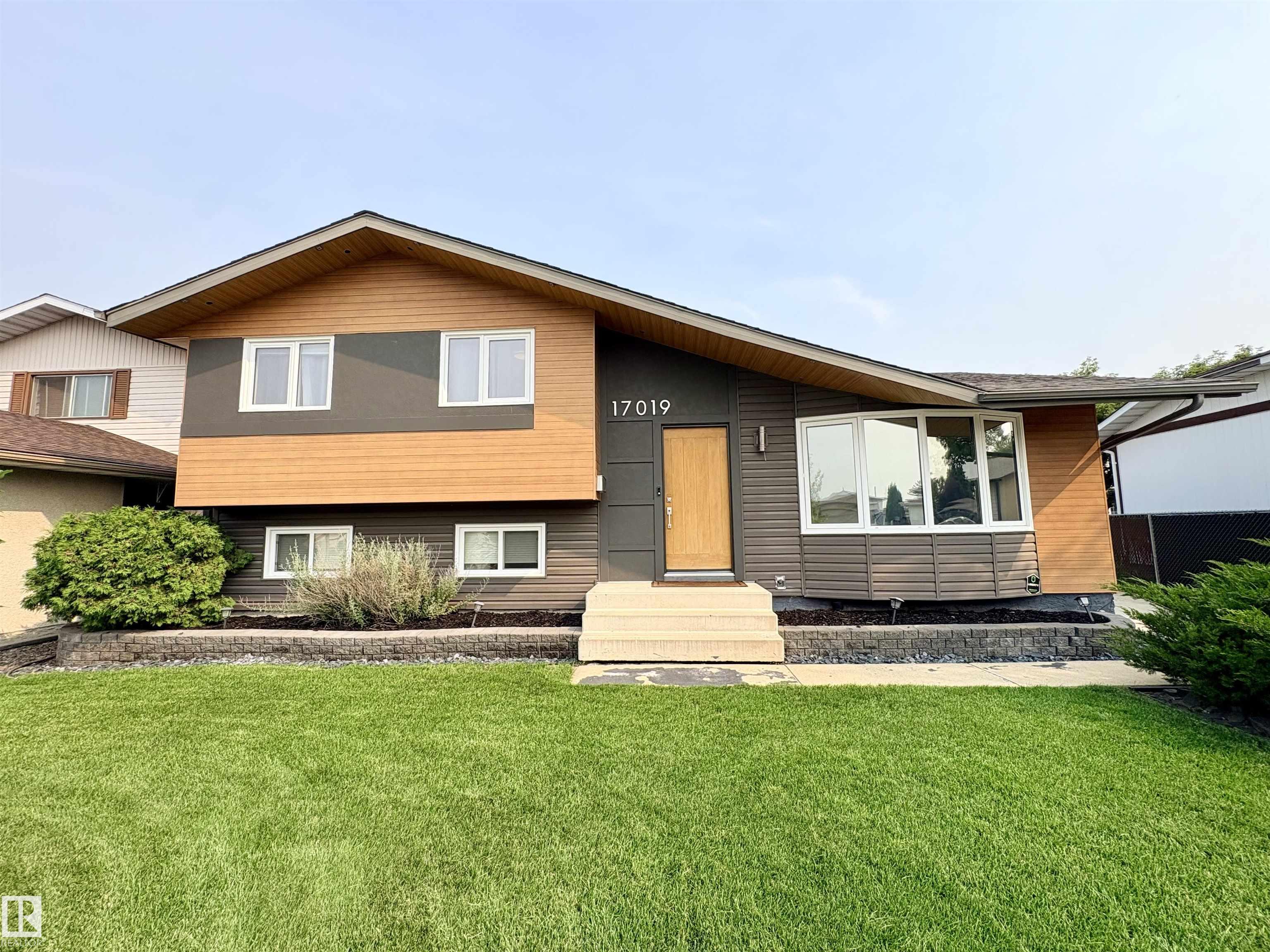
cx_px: 635
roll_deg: +1.6
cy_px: 476
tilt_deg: +6.0
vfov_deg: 85.7
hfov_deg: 102.1
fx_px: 514
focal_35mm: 14
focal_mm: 2.22
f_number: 2.2
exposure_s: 1/968
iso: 40
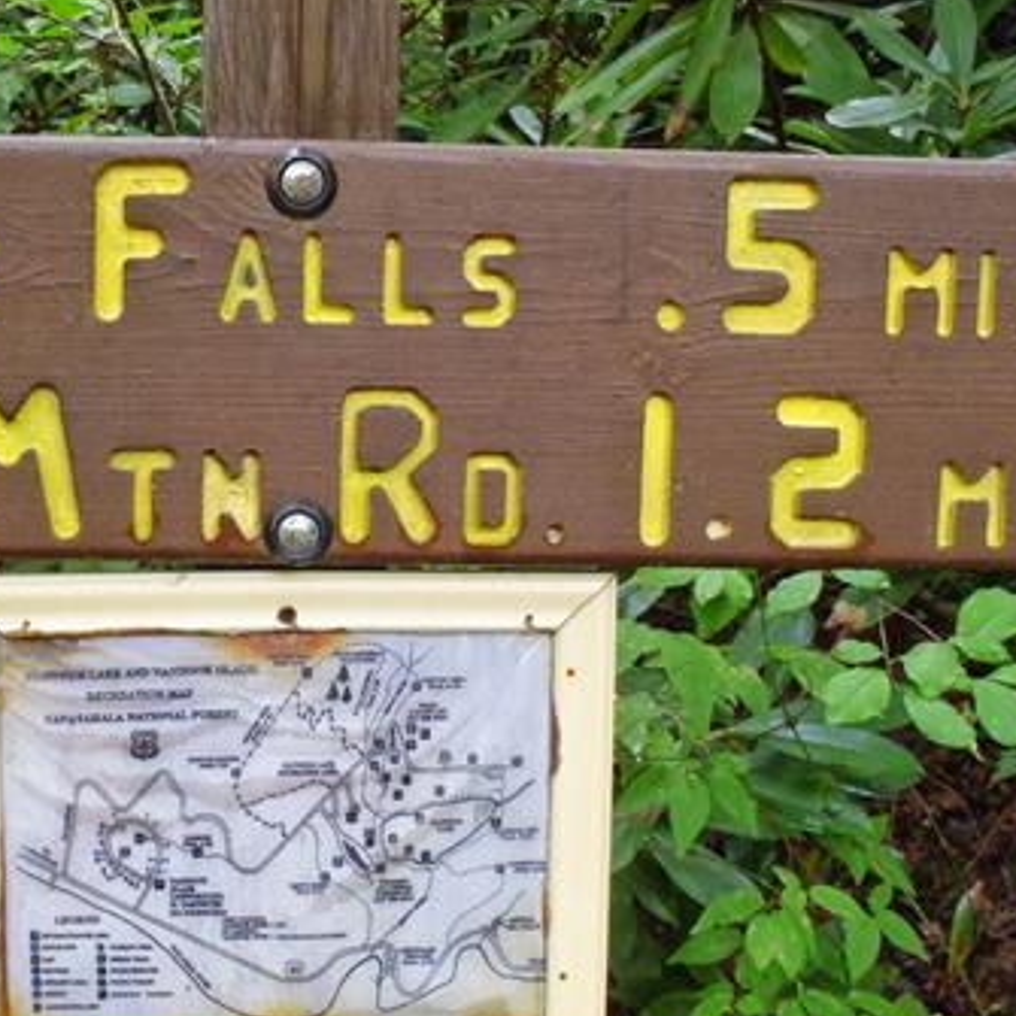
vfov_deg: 35.3
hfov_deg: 34.7
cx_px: 264
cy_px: 534
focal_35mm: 48
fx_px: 1594
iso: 200
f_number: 3.9
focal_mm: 5
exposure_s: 1/10
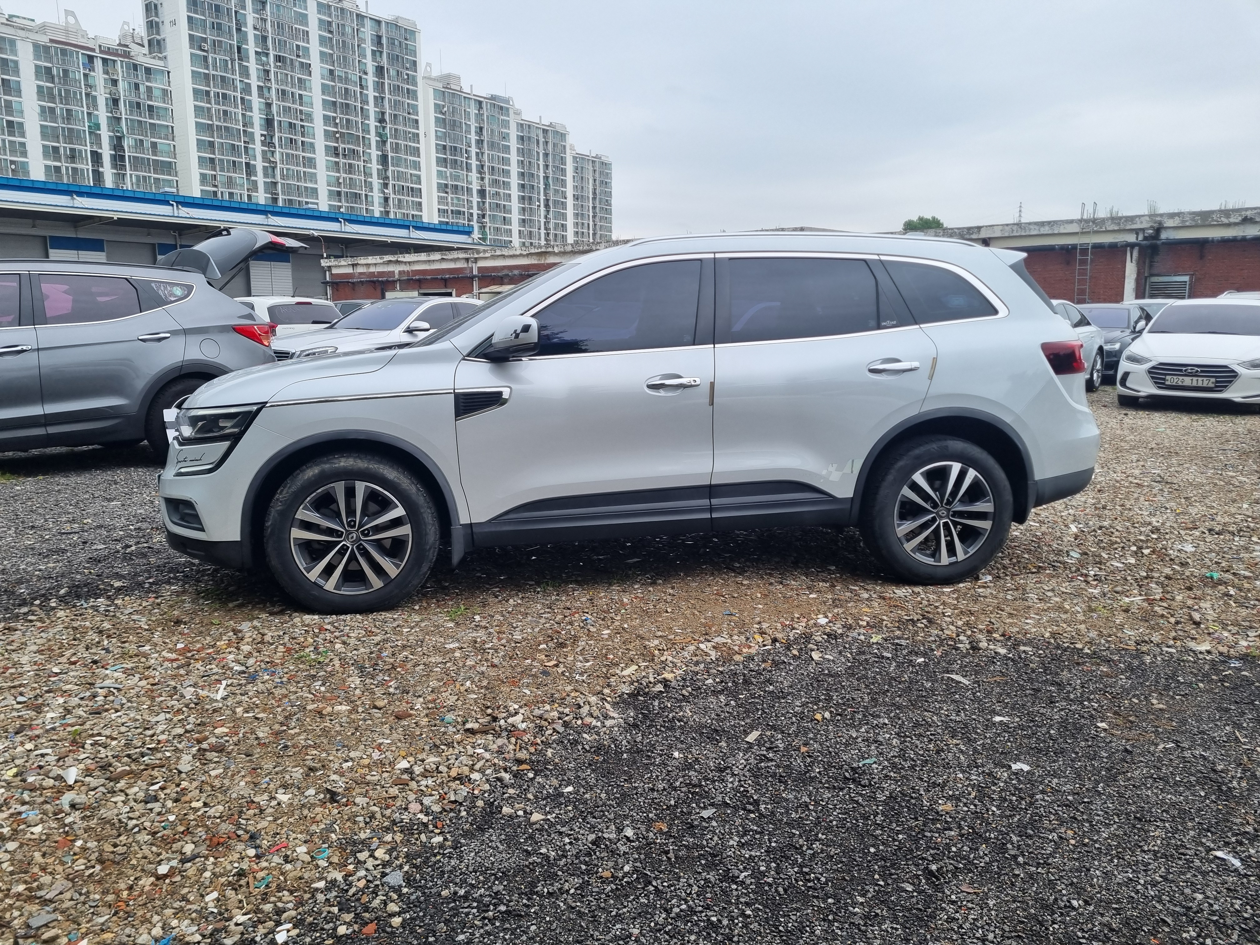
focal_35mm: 26
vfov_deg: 53.1
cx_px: 630
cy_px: 472
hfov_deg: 67.3
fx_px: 946
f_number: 1.8
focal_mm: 5.4
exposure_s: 1/1752
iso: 50
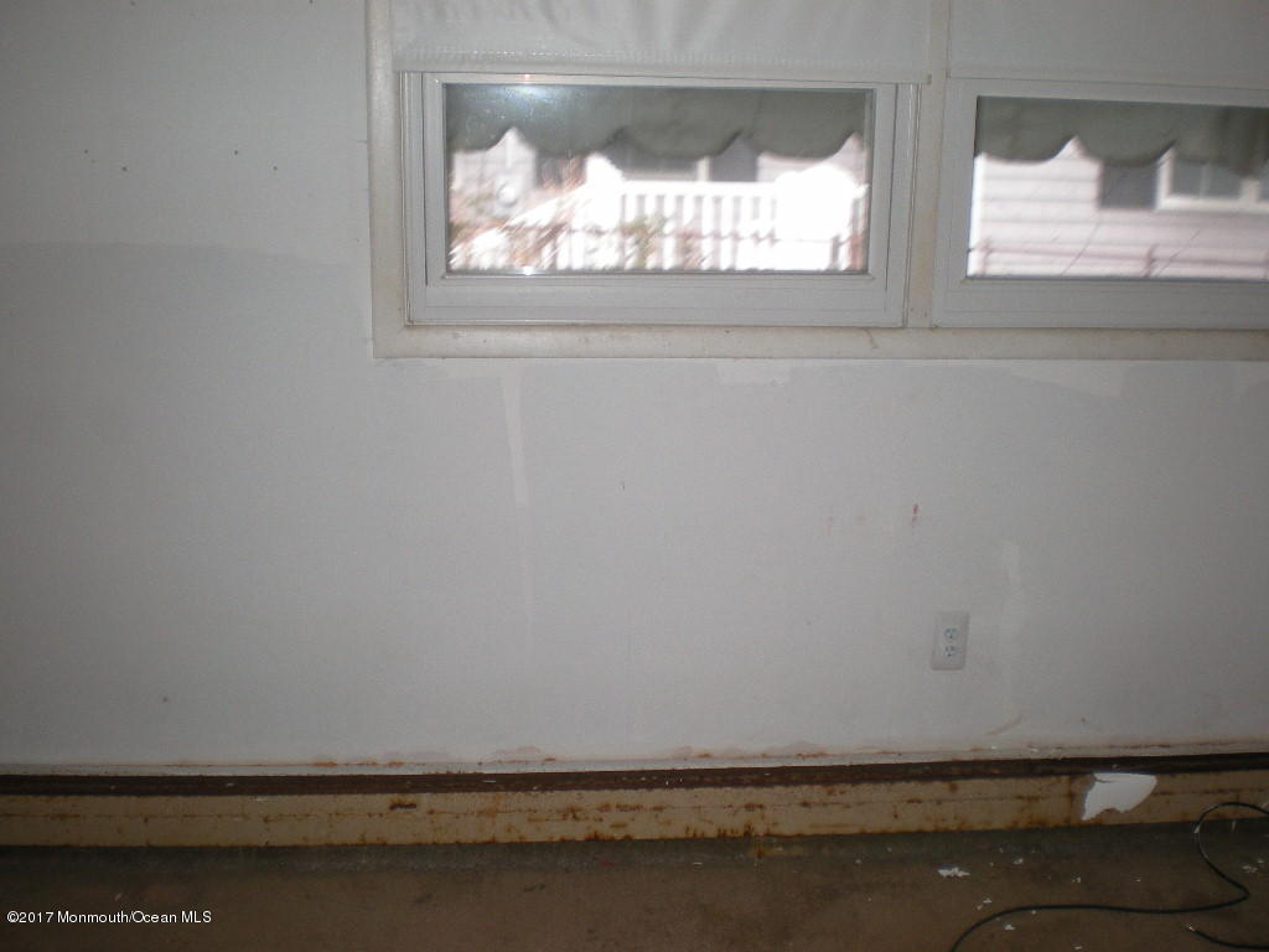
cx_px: 634
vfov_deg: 37.7
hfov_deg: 49.0
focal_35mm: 38
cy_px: 476
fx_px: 1393
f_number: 3.1
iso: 98
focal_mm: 6.3
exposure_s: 1/60
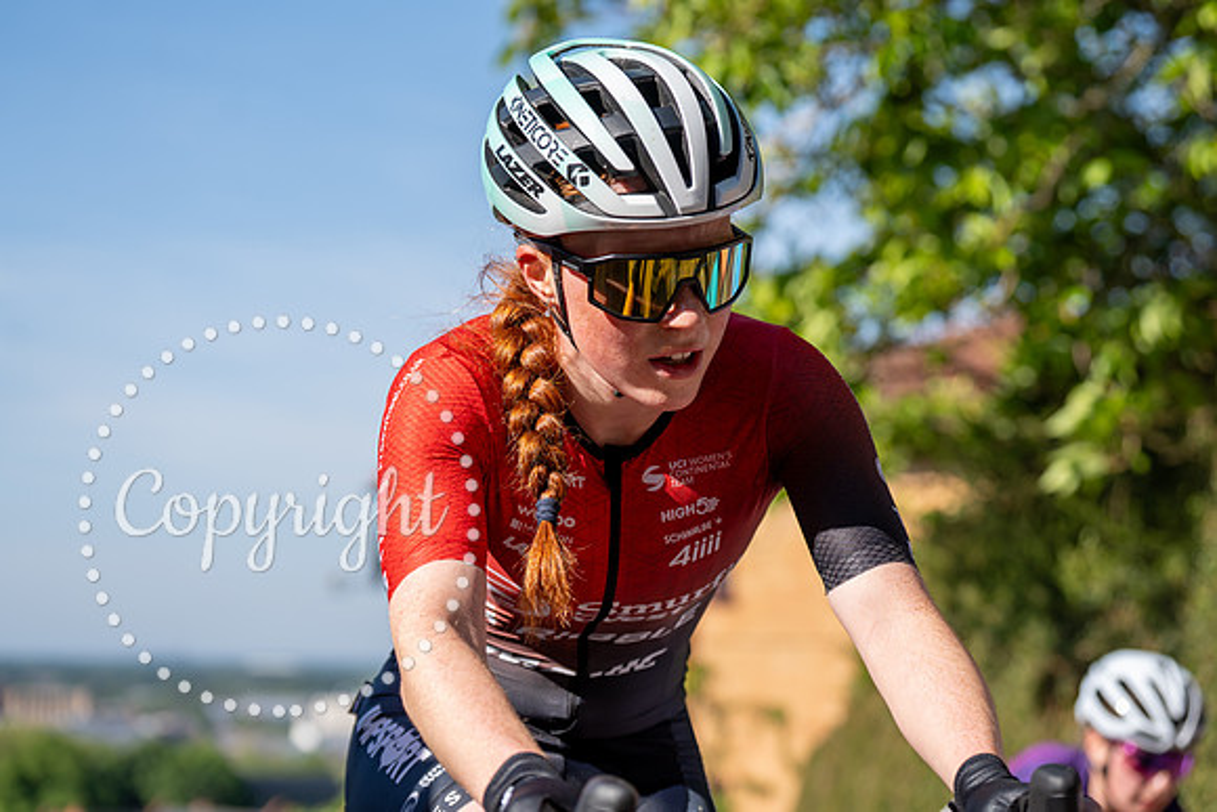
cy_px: 365
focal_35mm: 77
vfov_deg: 17.7
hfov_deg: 26.3
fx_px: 2605
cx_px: 670
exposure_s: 1/1000
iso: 100
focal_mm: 70
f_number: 3.5
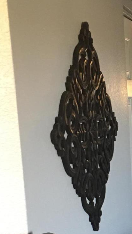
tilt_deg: -9.9
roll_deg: +0.7
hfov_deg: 13.1
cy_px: 210
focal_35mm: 86
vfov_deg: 24.1
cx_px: 213
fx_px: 536
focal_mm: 4.15
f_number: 2.2
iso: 64
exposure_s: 1/15
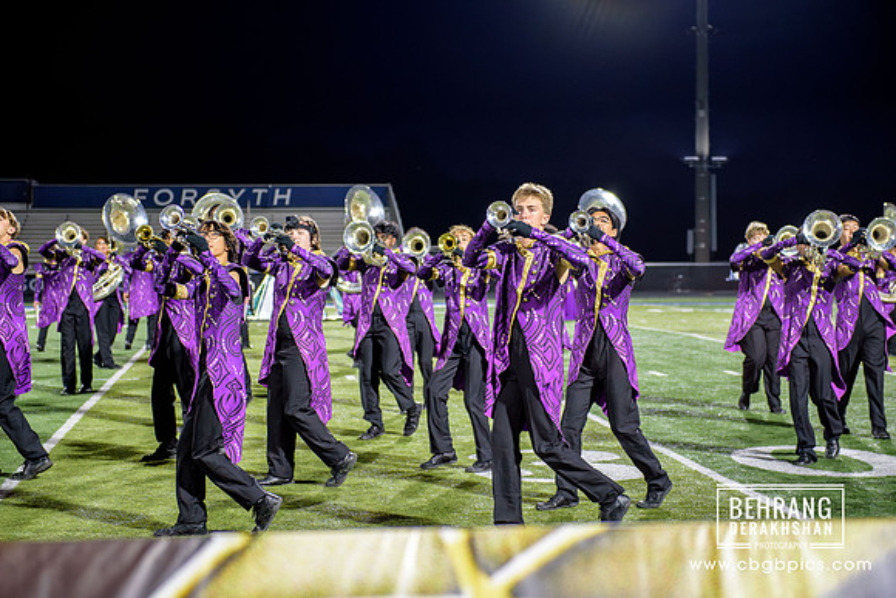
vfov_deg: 18.4
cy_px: 298
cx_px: 462
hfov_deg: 27.3
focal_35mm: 74
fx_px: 1842
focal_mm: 70
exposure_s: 1/400
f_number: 2.8
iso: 2800
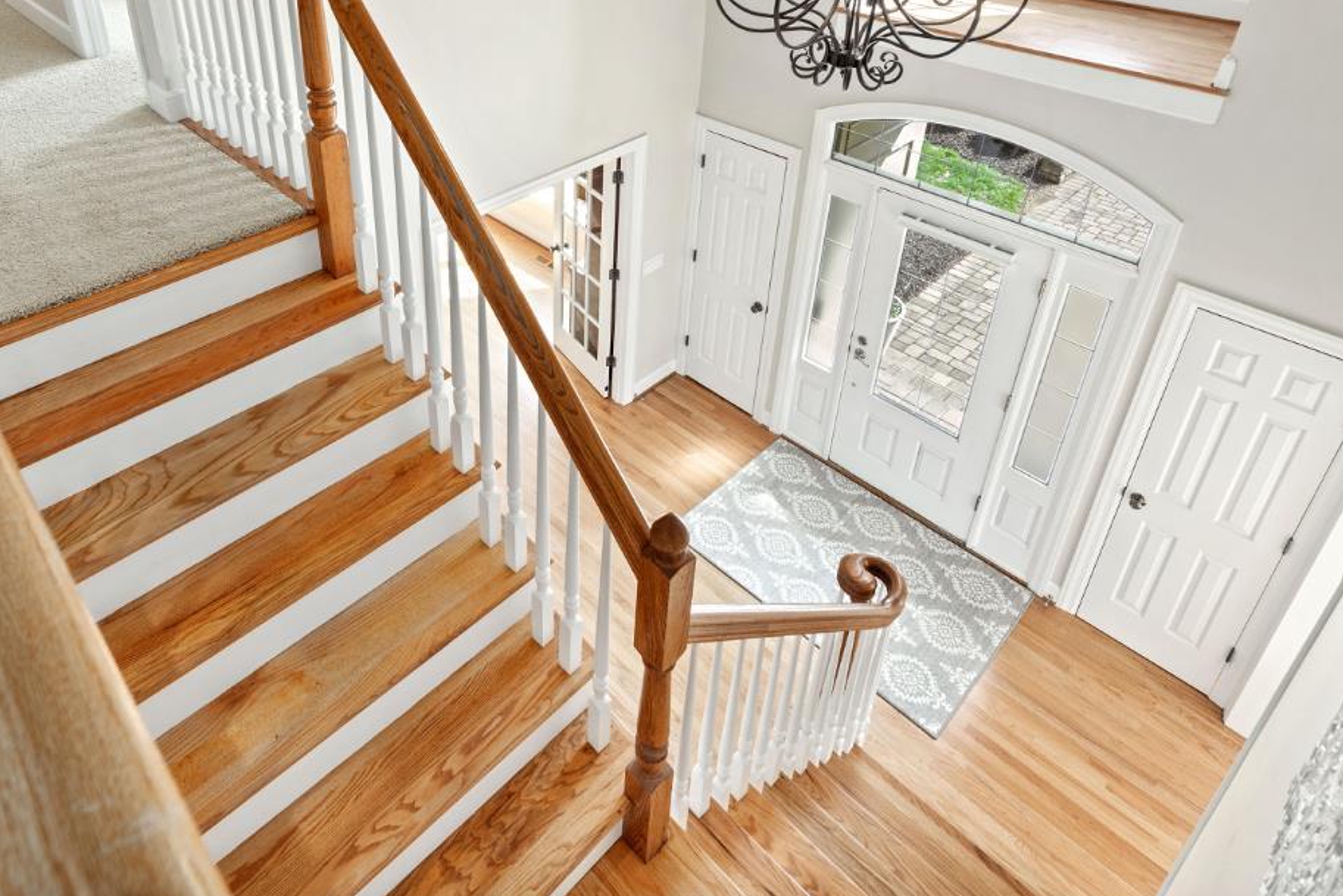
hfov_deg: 75.2
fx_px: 858
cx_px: 535
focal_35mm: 23
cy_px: 182
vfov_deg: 51.7
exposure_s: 1/10
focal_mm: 14
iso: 400
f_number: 7.1
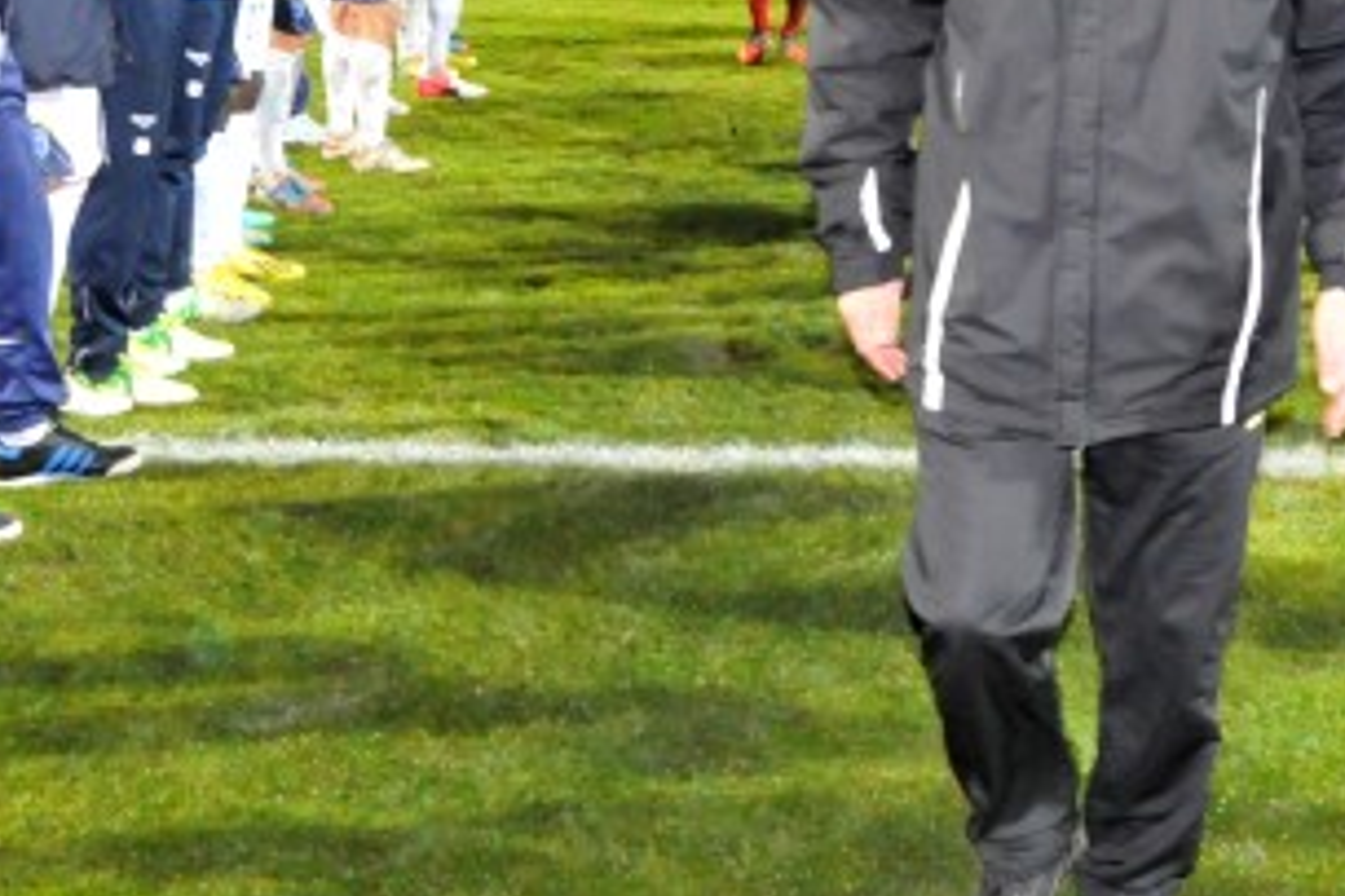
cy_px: 64
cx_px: 904
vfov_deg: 21.3
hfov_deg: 32.1
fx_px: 2315
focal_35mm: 62
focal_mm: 18
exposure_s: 1/80
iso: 3200
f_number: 7.1
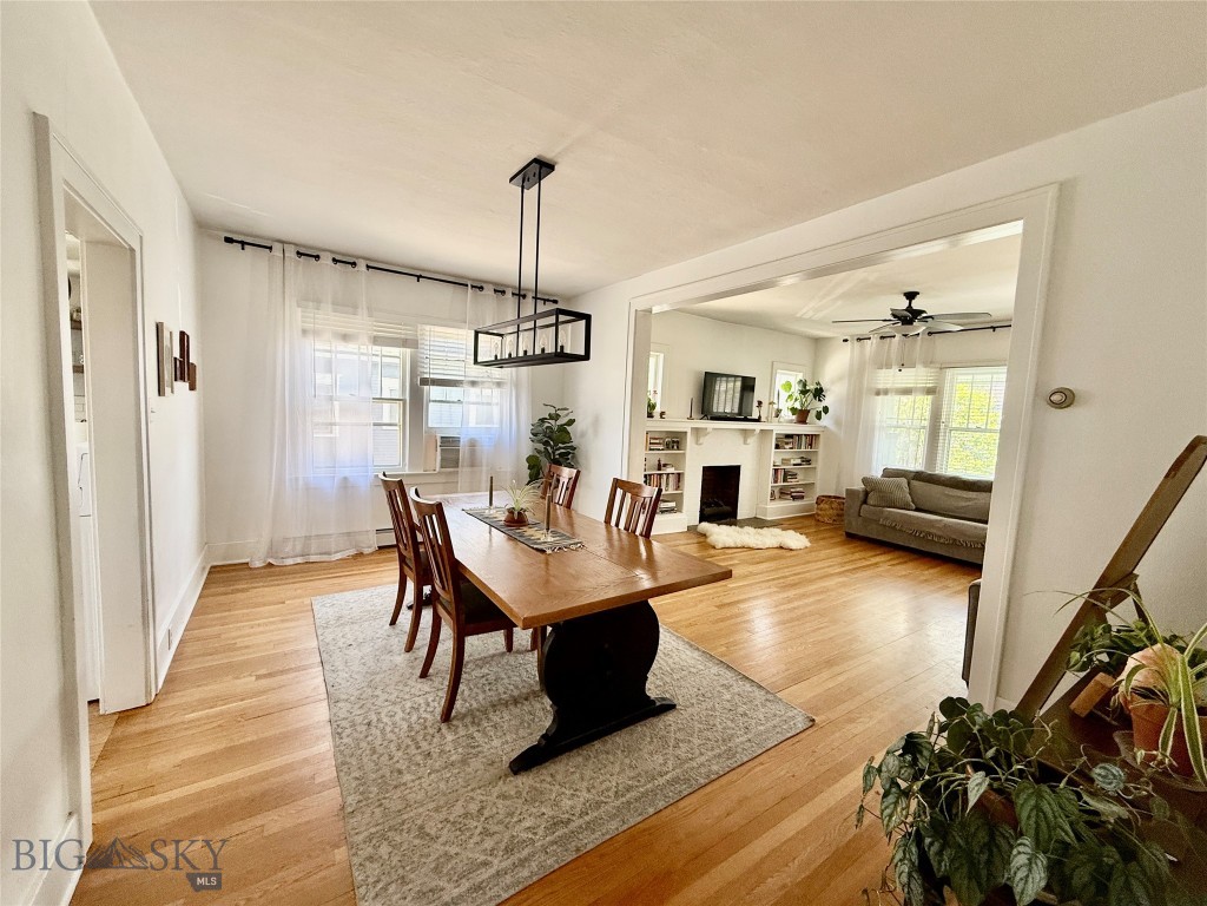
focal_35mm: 14
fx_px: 488
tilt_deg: -5.0
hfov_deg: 102.1
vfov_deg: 85.7
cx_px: 604
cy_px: 453
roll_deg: -2.4
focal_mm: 2.22
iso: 160
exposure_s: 1/99
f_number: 2.2
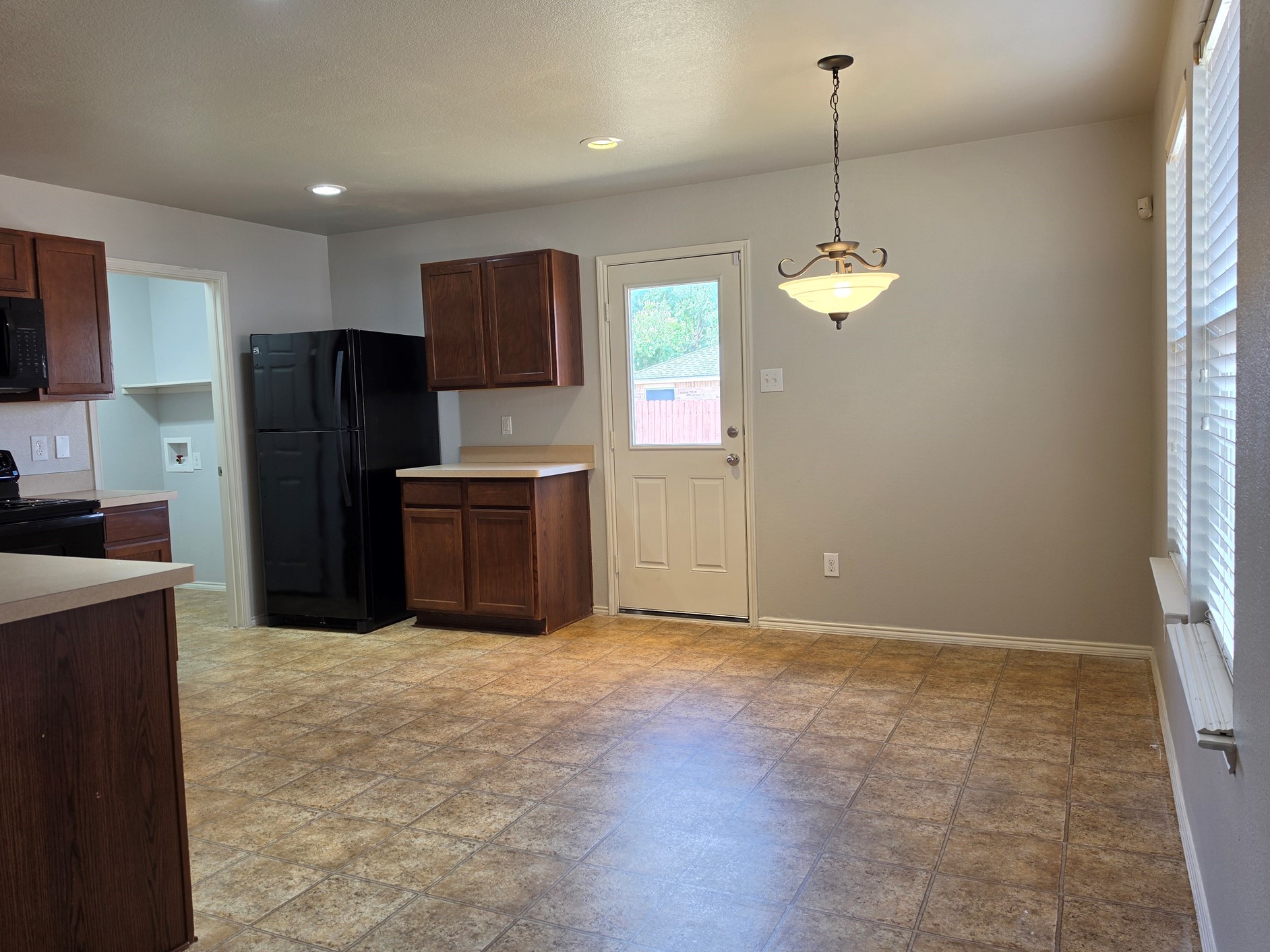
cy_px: 450
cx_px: 619
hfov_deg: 69.4
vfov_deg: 54.9
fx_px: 917
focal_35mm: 25
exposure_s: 1/120
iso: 32
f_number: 1.4
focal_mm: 6.5
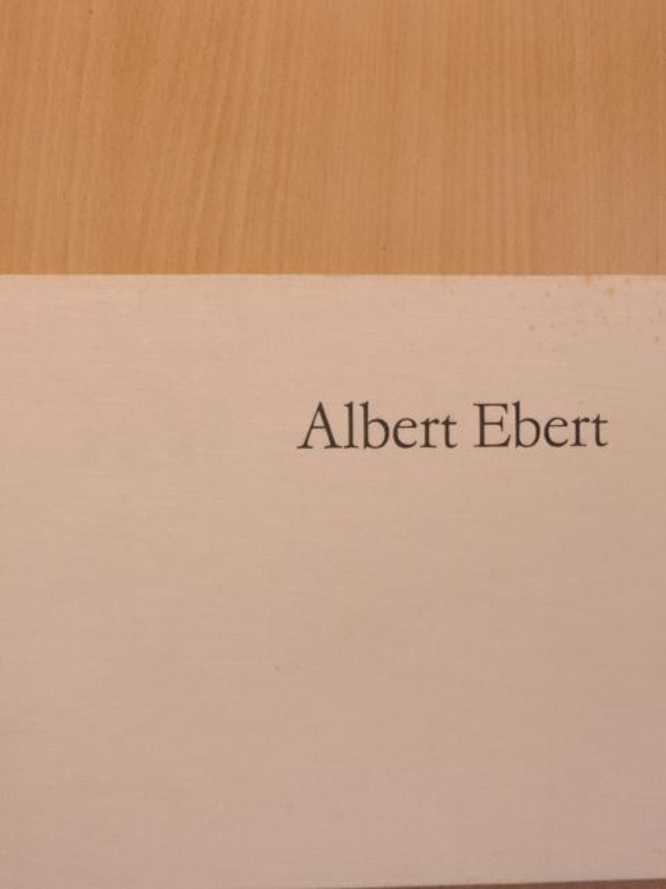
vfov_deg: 40.4
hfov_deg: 30.9
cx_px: 333
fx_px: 1206
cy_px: 444
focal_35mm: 47
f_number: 3.9
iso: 280
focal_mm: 8.3
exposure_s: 1/30
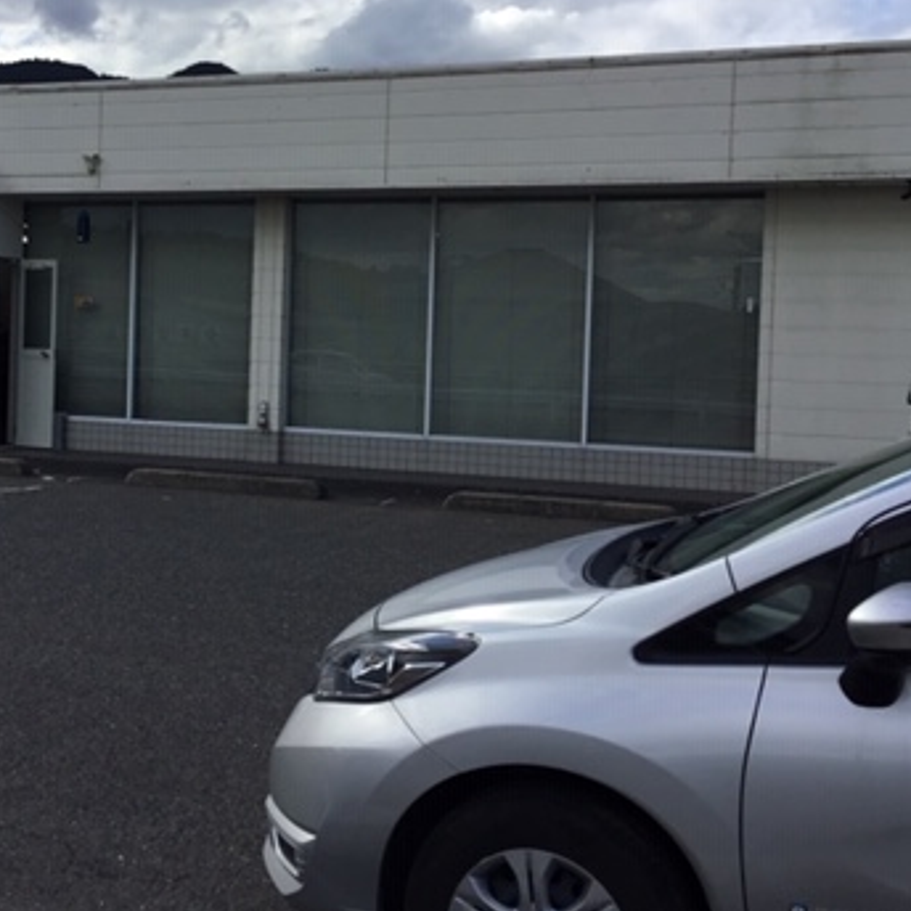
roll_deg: -2.3
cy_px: 379
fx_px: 1519
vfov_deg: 33.3
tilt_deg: -1.9
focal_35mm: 51
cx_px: 328
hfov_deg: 33.2
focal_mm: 3.3
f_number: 2.4
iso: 25
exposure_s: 1/1942
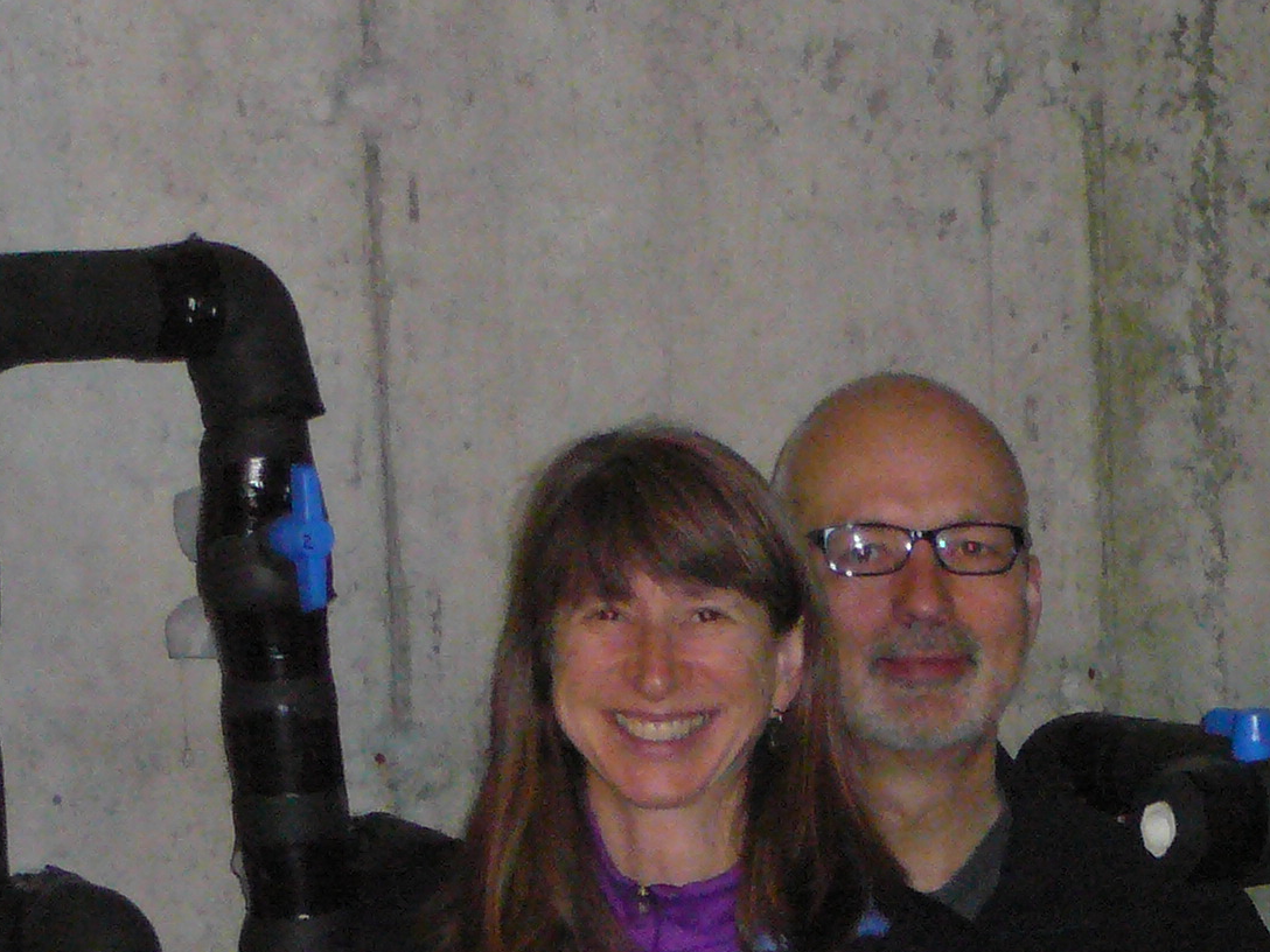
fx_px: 5613
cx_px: 1051
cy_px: 1016
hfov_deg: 12.8
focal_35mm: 153
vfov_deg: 9.6
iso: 400
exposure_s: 1/30
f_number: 3.6
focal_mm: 9.7
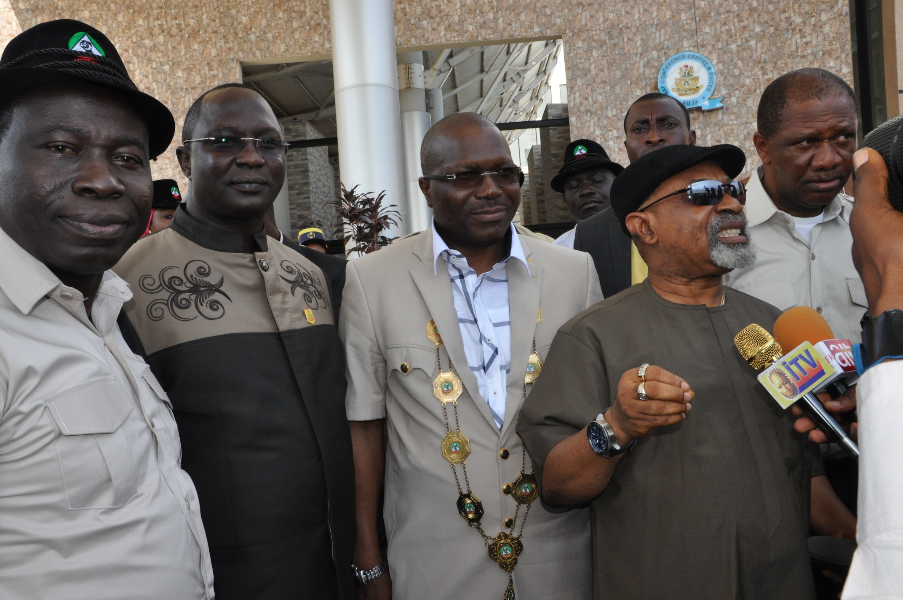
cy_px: 300
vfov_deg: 41.6
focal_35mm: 32
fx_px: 789
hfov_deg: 59.6
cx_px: 452
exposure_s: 1/200
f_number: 14
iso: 1000
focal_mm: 21
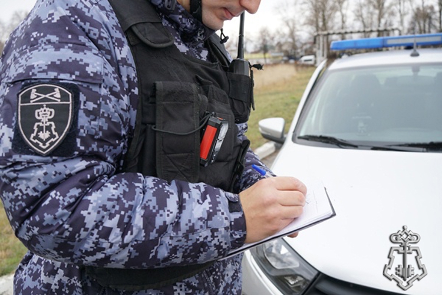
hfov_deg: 57.2
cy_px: 148
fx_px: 405
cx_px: 221
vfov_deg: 40.0
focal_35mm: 33
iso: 100
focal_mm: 22
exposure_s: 1/60
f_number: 4
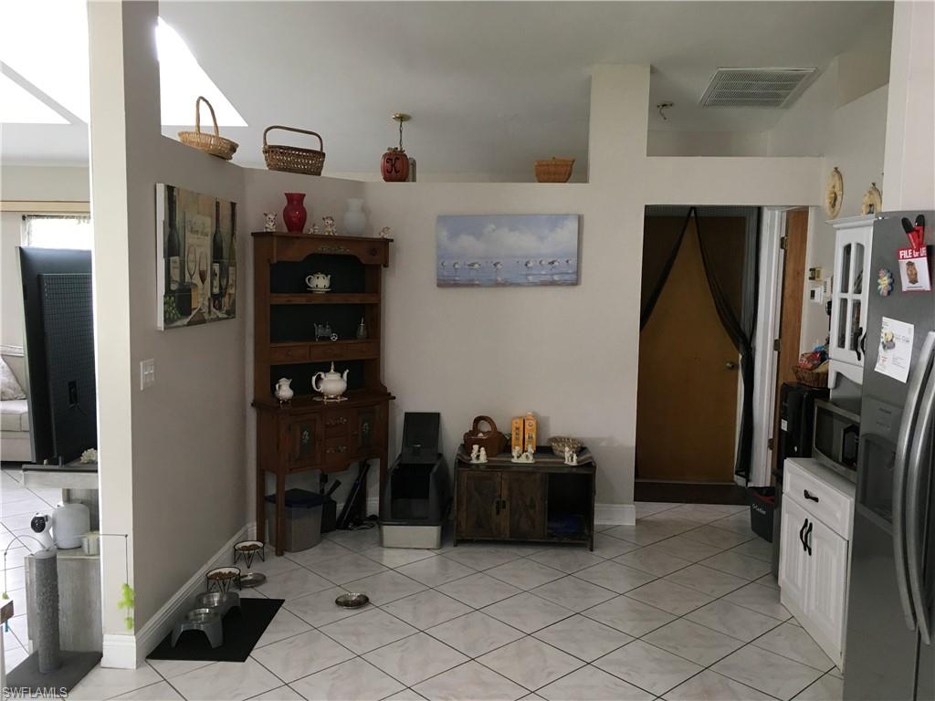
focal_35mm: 29
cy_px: 350
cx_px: 468
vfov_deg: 48.2
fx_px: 783
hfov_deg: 61.7
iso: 100
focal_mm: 4.15
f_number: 2.2
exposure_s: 1/30
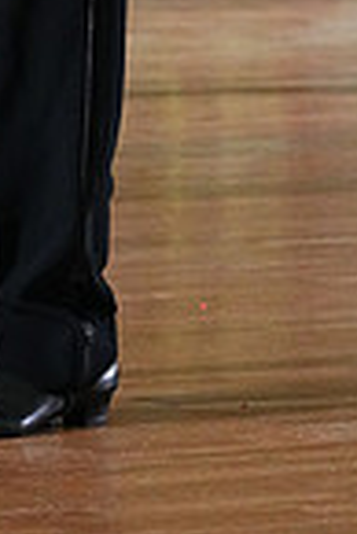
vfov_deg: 4.4
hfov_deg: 3.0
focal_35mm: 459
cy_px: -493
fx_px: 6811
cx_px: -256
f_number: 5.6
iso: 8000
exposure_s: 1/400
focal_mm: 115
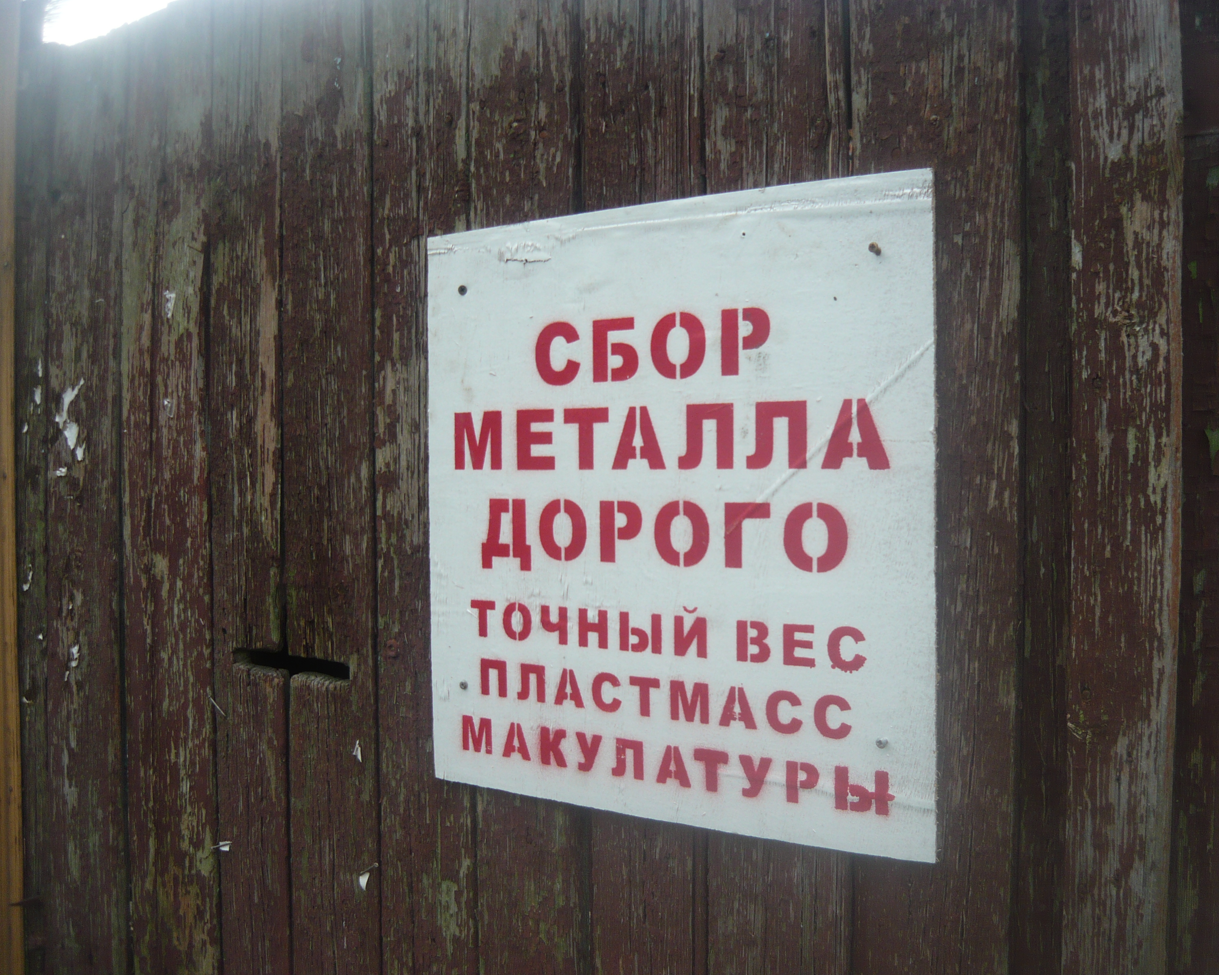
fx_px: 1263
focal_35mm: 35
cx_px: 659
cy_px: 482
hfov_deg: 51.5
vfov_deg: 42.2
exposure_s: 1/400
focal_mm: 5.5
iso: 100
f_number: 2.8
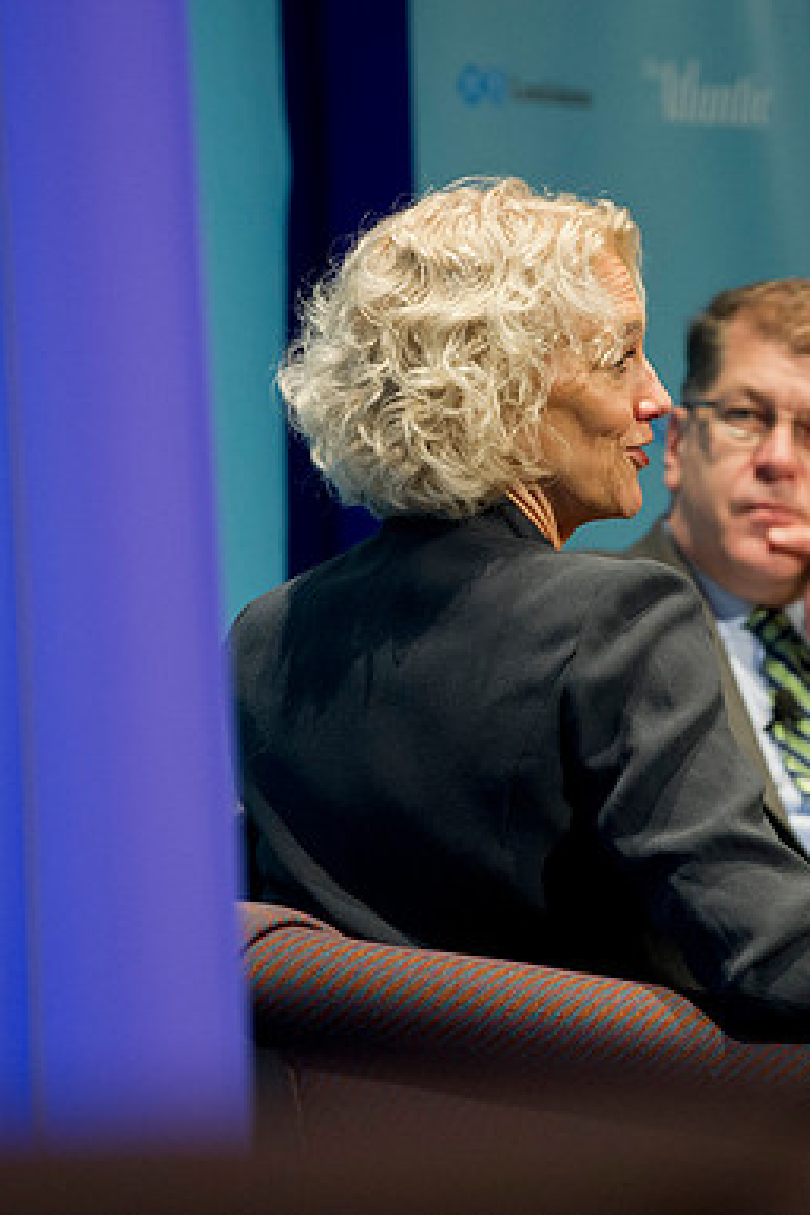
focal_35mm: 302
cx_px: 731
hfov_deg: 4.5
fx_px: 10192
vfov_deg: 6.8
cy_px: 608
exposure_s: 1/125
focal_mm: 200
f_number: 4
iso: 2500
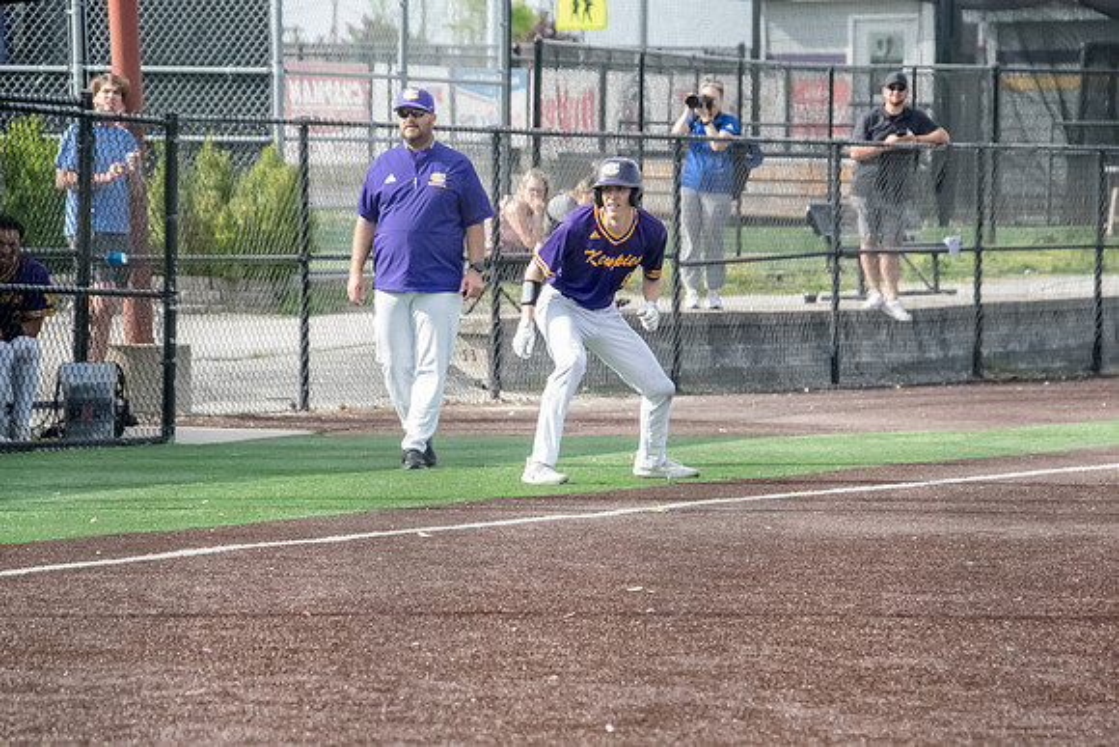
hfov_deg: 8.9
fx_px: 7228
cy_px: 374
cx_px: 560
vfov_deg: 5.9
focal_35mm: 232
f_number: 5.6
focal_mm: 155
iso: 5000
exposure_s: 1/4000
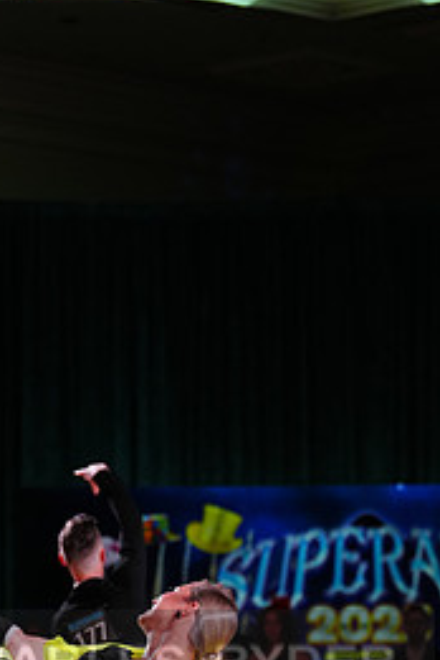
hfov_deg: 7.5
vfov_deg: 11.2
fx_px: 3336
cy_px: 695
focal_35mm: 182
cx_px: 87
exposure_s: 1/400
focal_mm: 82
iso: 1250
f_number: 2.8
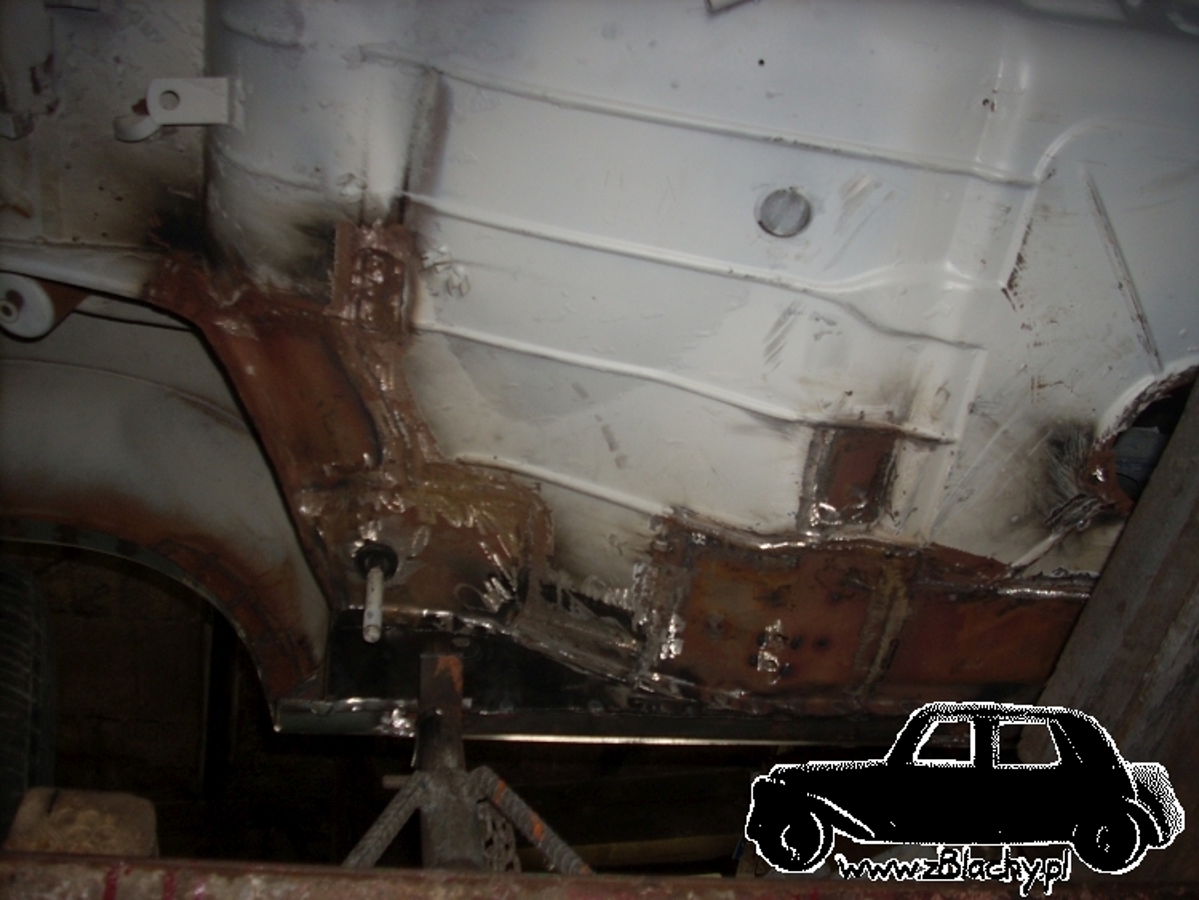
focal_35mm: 37
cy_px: 450
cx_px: 600
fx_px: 1282
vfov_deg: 38.7
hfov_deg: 50.1
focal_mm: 6.2
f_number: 2.8
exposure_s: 1/60
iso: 64
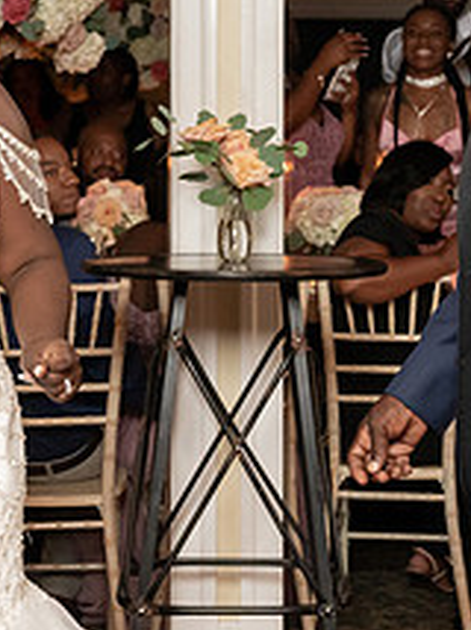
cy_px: 166
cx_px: 233
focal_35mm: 109
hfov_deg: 13.6
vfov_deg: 18.0
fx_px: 1981
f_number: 5.6
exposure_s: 1/200
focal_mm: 41
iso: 4000
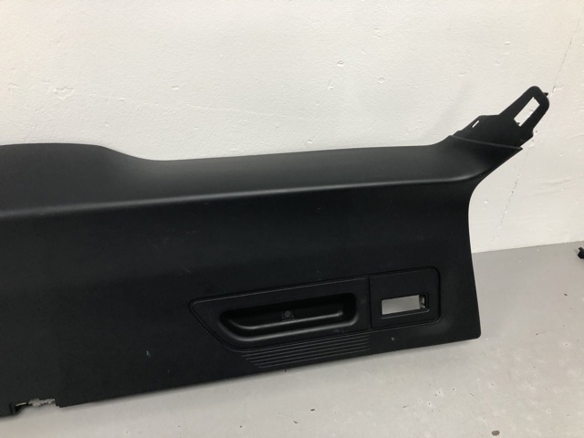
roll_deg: +1.6
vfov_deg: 49.7
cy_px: 219
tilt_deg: -38.0
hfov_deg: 63.4
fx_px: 472
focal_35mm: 28
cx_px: 292
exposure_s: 1/25
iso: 40
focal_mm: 4
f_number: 1.8
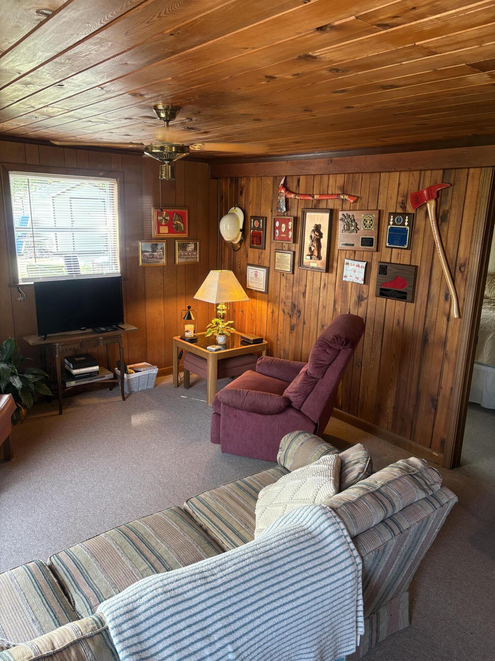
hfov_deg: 53.1
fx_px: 496
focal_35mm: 26
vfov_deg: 67.3
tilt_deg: -11.5
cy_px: 330
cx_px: 248
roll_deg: -2.0
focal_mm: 5.96
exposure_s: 1/60
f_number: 1.6
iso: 125
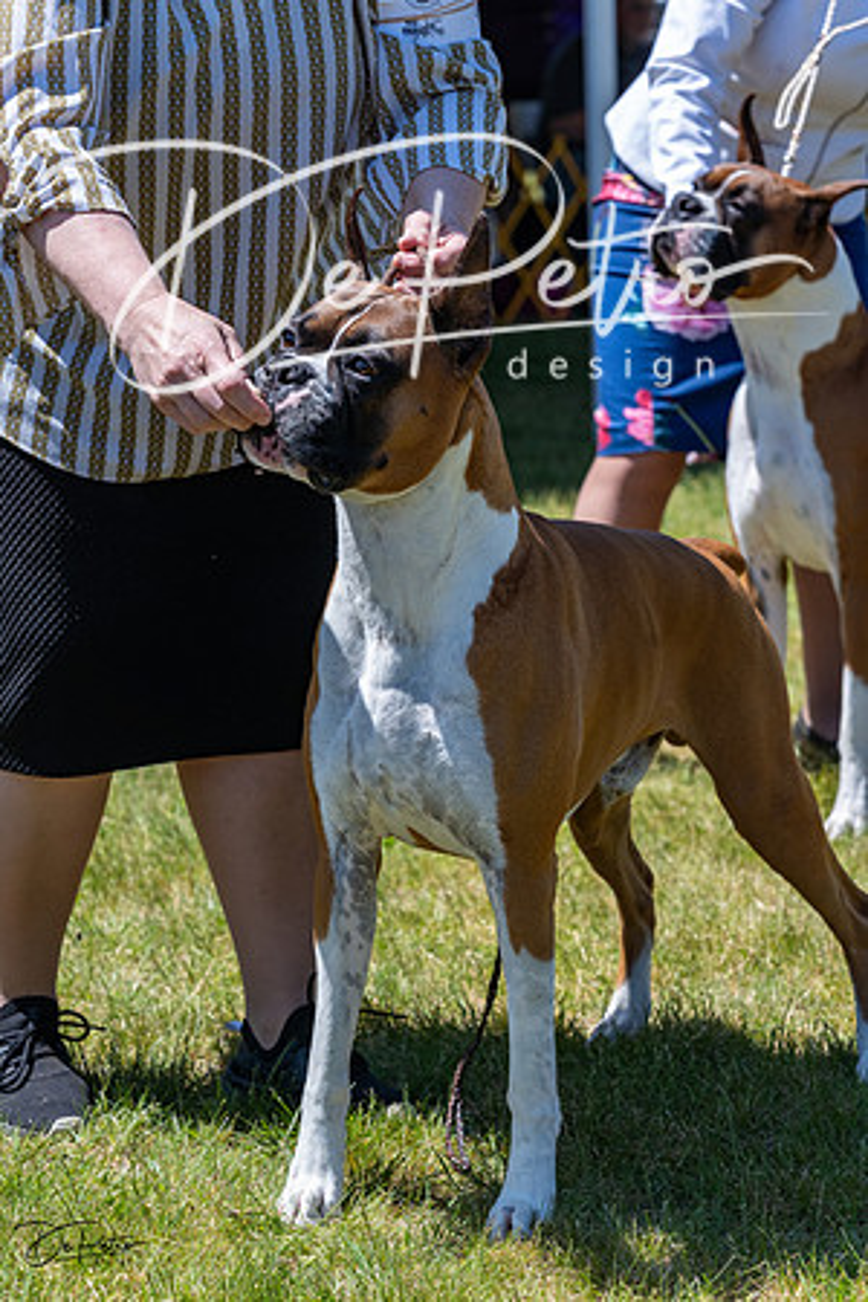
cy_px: 651
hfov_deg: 13.0
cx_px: 434
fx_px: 3797
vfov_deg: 19.5
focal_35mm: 105
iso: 800
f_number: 7.1
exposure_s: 1/1600
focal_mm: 105
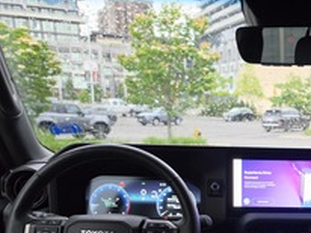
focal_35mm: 47
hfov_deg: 37.2
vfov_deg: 29.2
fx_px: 422
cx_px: 293
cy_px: 222
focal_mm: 6.5
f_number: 1.4
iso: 250
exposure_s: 1/120
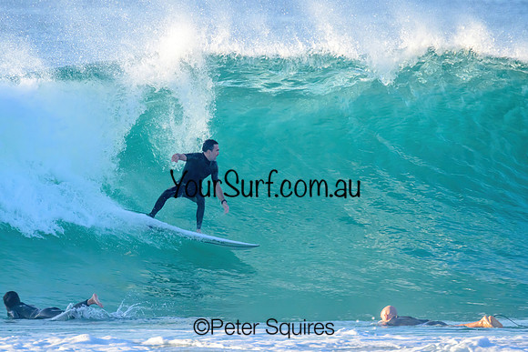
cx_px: 257
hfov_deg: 2.2
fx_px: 13663
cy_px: 154
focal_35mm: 931
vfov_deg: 1.5
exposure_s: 1/1600
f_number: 11
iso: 2500
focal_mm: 800
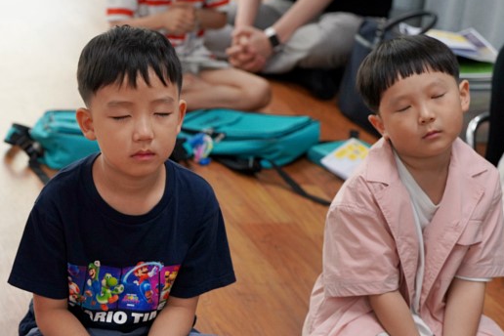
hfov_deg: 16.7
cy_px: 207
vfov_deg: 11.2
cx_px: 96
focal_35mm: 122
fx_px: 1708
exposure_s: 1/160
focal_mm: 70
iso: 1250
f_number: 4
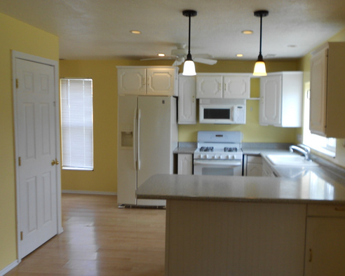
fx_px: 337
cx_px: 200
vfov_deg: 44.6
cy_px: 134
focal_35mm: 33
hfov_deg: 54.0
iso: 80
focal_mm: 4.6
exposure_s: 1/30
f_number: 3.2
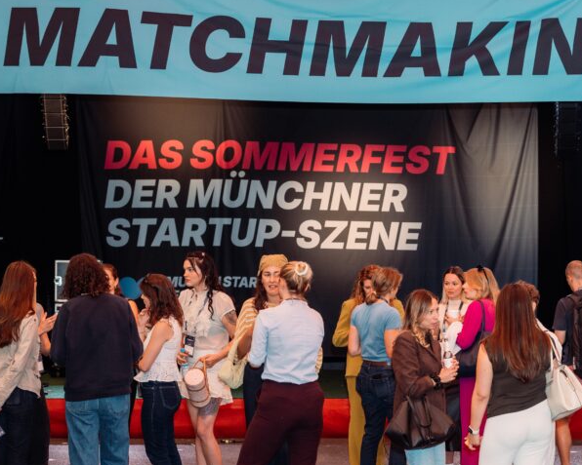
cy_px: 310
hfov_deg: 24.7
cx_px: 350
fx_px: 1327
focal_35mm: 77
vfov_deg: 19.9
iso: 500
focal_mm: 44
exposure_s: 1/250
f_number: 2.5
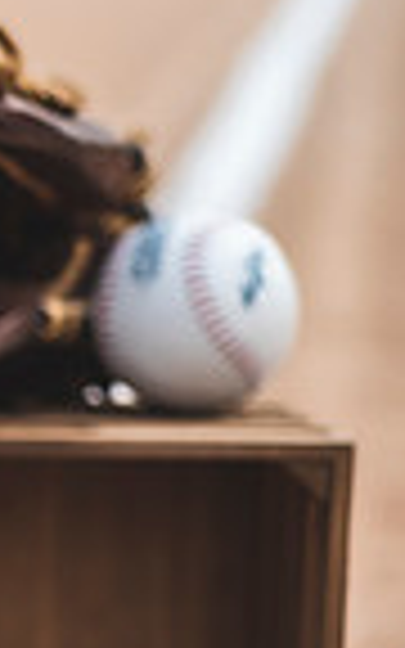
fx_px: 3620
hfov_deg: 5.9
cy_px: 637
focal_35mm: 205
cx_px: -864
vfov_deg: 10.2
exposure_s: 1/400
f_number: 2.8
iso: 100
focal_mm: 50
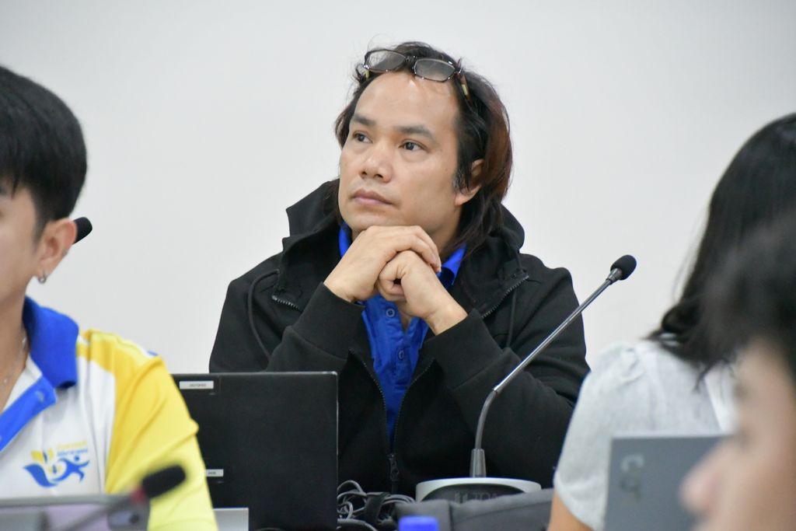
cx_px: 398
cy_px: 266
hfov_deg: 7.9
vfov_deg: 5.2
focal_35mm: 262
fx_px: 5794
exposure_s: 1/200
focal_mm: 175
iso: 12800
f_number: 6
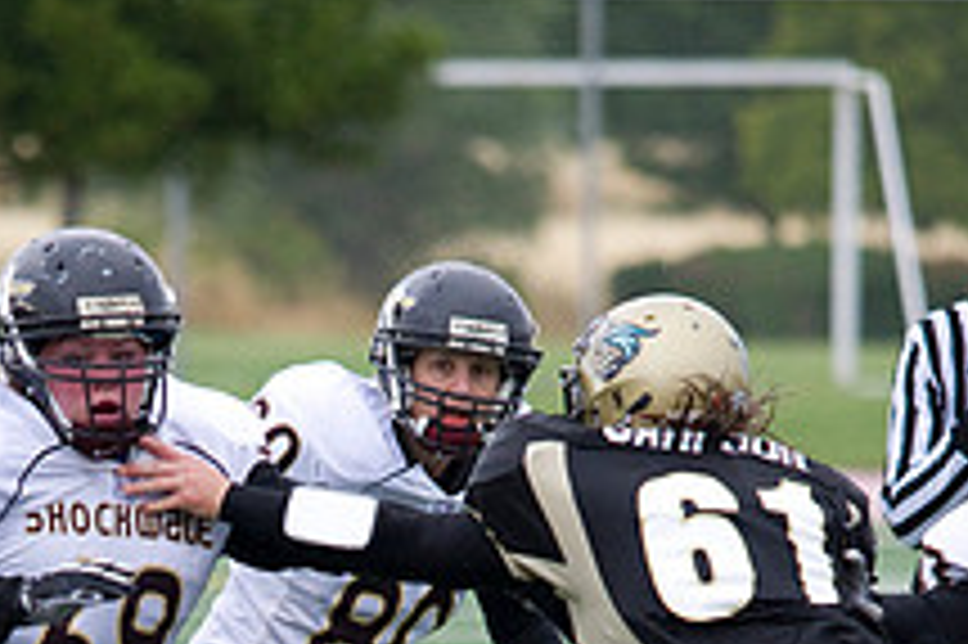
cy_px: 856
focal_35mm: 808
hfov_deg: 2.6
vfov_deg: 1.7
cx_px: 171
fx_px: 21709
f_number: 6
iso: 2500
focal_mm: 300
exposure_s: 1/1000
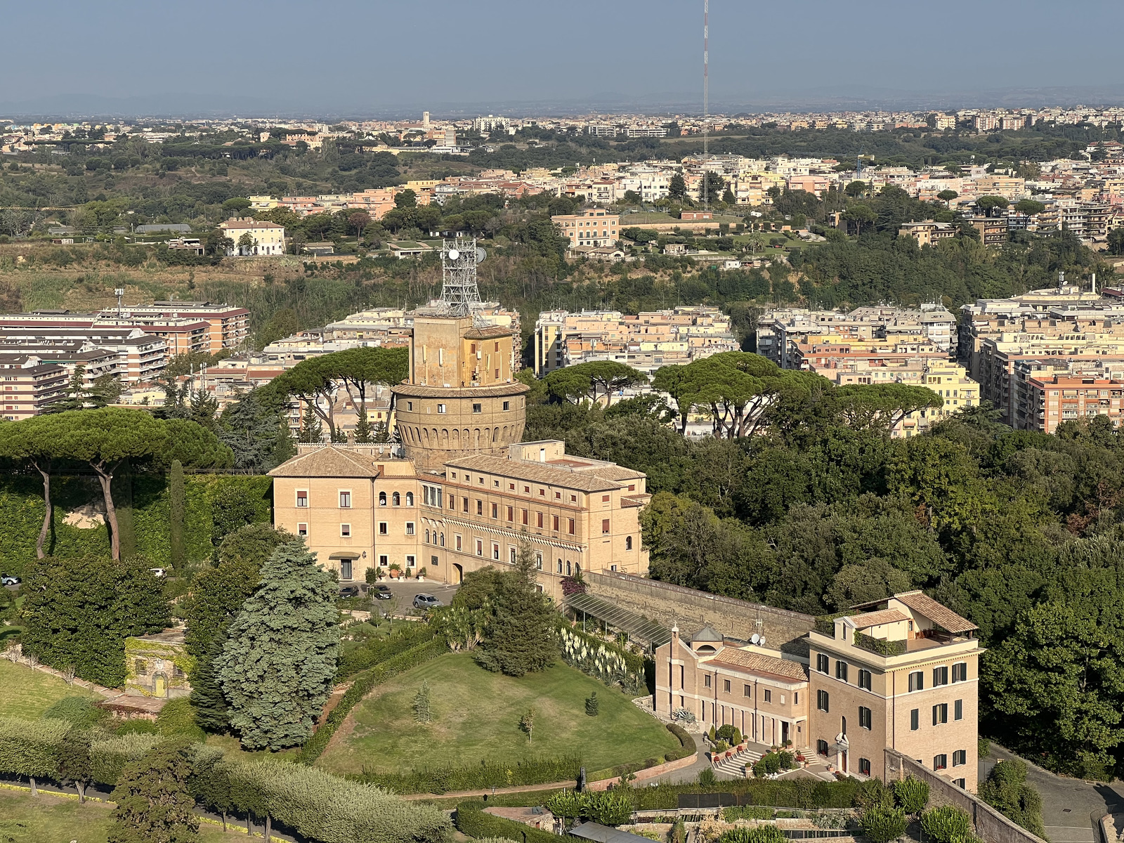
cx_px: 562
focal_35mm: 77
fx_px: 2500
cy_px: 422
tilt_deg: -6.7
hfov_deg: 25.3
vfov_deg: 19.1
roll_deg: +0.5
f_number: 2.8
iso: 32
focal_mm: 9
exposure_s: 1/774
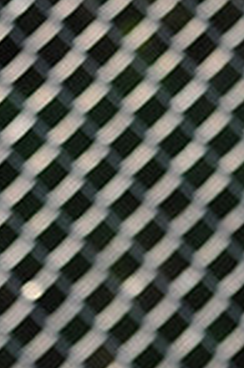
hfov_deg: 0.8
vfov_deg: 1.2
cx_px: -143
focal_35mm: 1759
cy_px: 696
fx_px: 17966
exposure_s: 1/1000
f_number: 4
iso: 400
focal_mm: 300
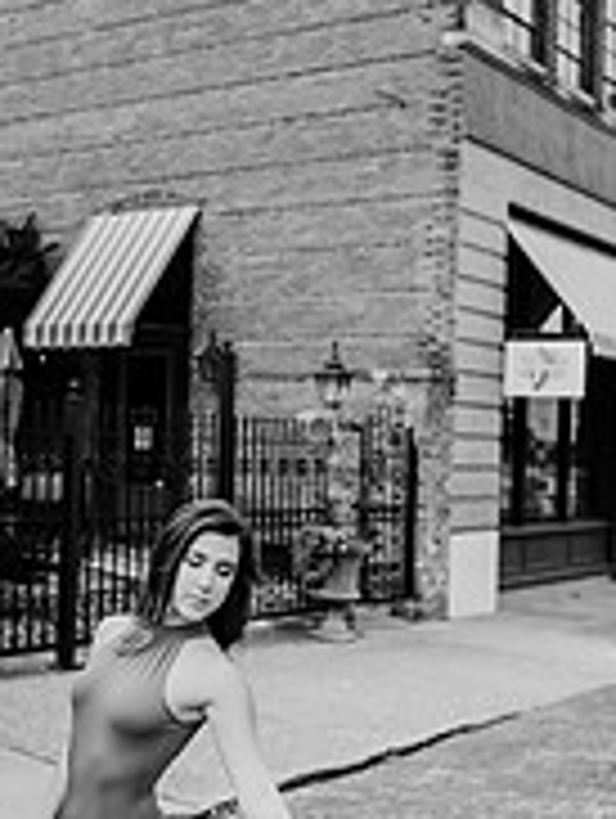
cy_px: 446
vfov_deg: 33.7
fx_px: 1349
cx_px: 175
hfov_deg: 25.5
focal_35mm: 57
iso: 160
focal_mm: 24
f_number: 2.2
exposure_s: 1/1250
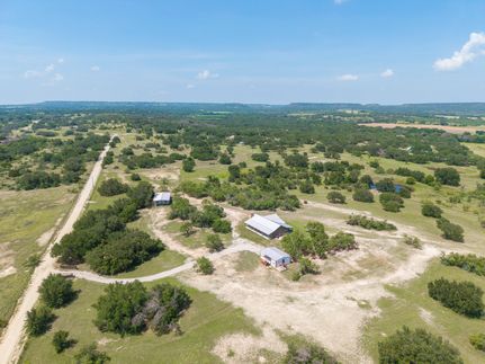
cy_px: 182
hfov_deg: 71.6
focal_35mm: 24
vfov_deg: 56.8
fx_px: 336
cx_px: 242
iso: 100
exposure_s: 1/2500
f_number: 1.8
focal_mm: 8.67
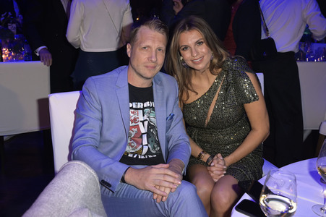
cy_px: 108
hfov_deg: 55.8
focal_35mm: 34
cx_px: 163
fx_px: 308
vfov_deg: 38.8
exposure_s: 1/125
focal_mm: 34
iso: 2500
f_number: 5.6
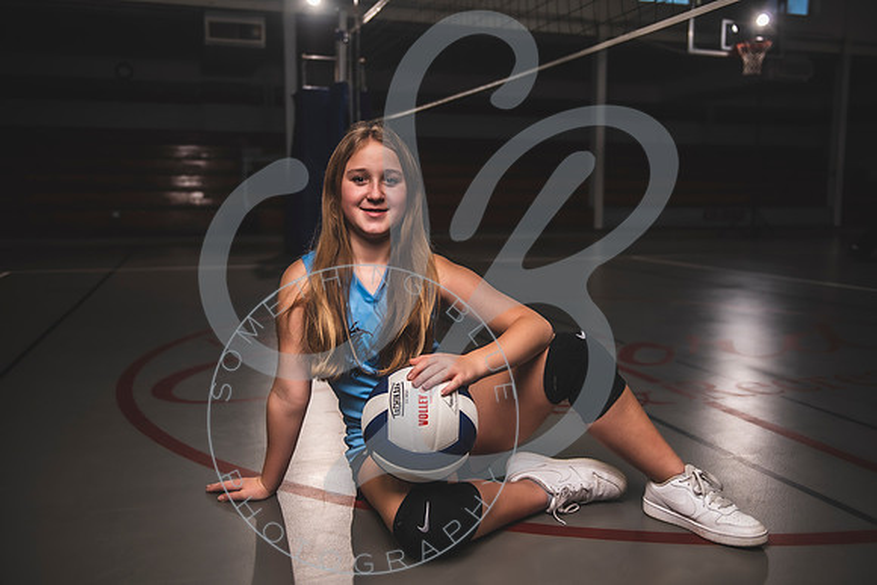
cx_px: 436
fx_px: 788
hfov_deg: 58.2
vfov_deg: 40.7
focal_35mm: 32
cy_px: 293
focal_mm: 32
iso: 200
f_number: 2.8
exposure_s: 1/400
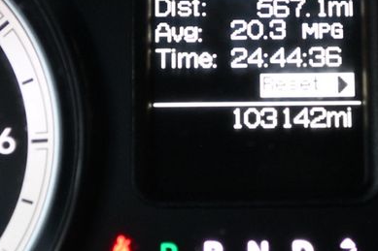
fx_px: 1417
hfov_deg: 15.2
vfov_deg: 10.1
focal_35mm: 135
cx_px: 233
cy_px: 73
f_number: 5.6
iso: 3200
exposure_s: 1/80
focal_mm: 55
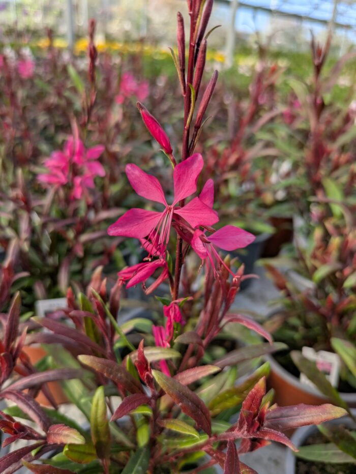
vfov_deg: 69.4
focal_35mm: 25
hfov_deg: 54.9
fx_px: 342
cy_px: 237
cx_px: 178
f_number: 1.89
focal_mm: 5.43
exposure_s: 1/733
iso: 46
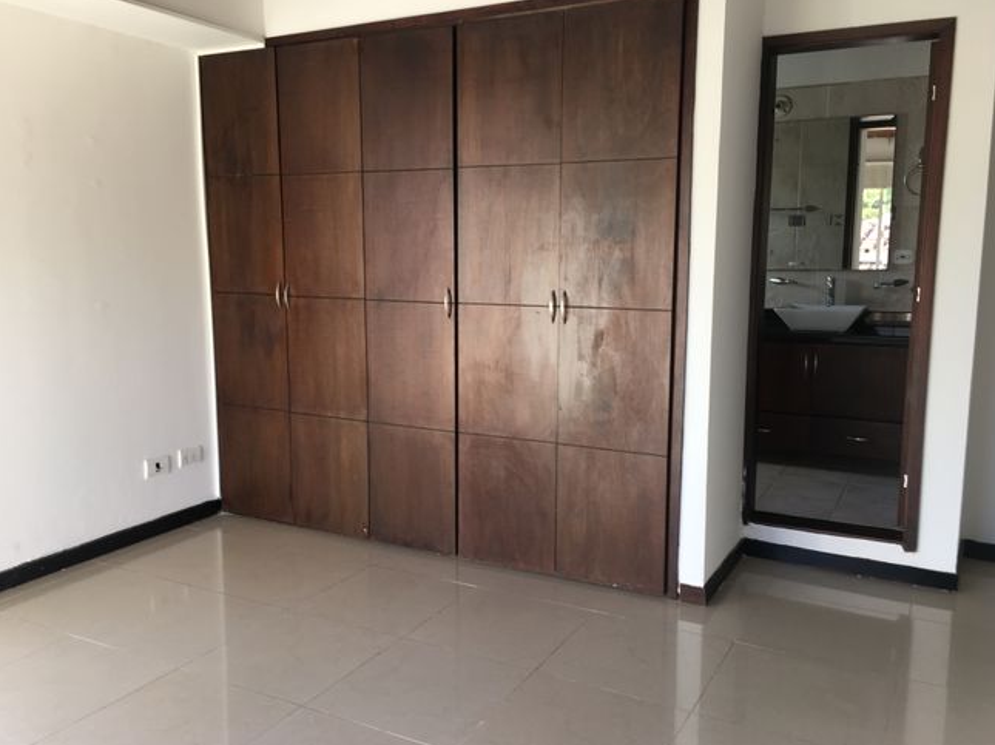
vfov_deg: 46.8
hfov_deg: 60.0
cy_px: 376
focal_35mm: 30
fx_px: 862
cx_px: 510
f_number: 2.2
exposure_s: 1/50
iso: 25
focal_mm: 4.15
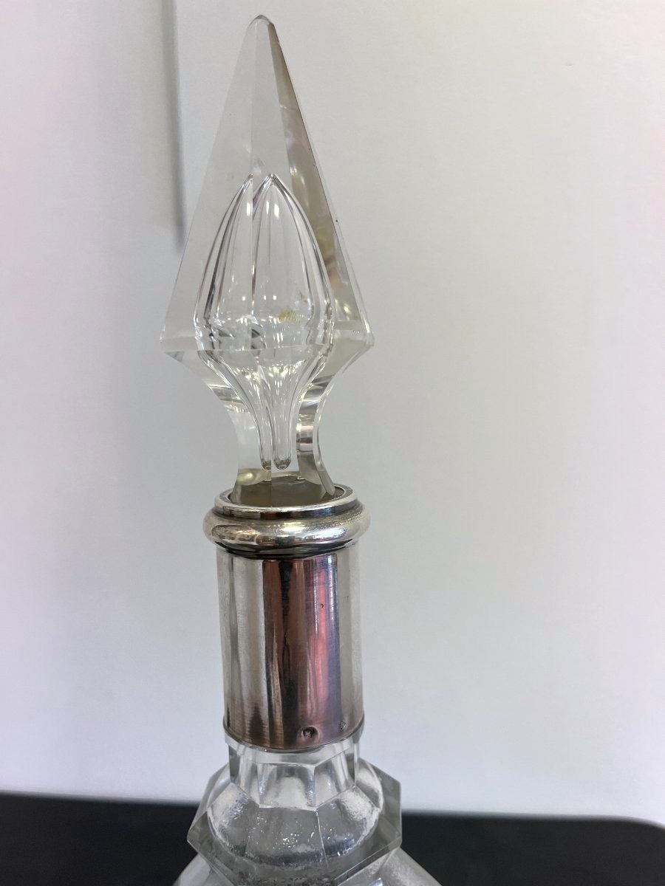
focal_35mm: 26
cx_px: 332
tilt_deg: -9.0
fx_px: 666
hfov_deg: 53.1
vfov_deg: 67.3
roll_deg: +1.7
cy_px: 443
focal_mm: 5.1
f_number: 1.6
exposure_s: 1/100
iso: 80
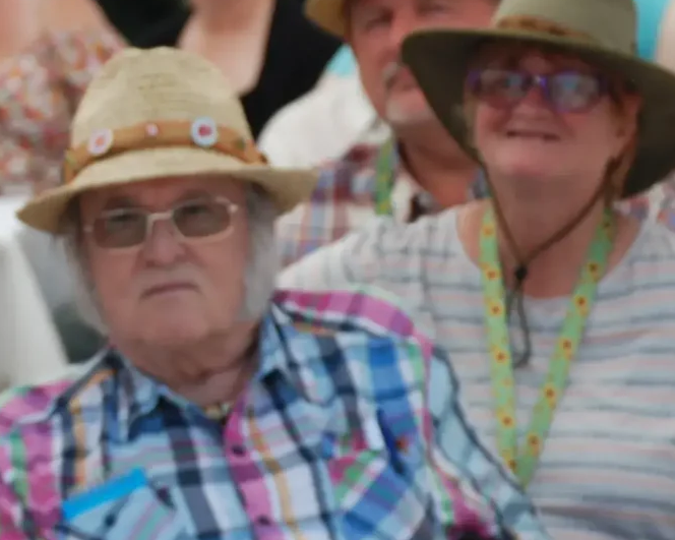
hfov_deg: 4.4
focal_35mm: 435
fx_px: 8689
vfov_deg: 3.6
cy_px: -31
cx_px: -35
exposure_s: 1/250
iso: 200
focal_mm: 80
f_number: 5.6
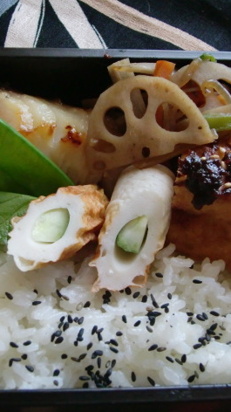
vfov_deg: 31.0
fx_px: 742
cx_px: 93
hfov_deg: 17.7
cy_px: 207
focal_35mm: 68
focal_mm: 8.2
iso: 400
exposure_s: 1/125
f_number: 3.3
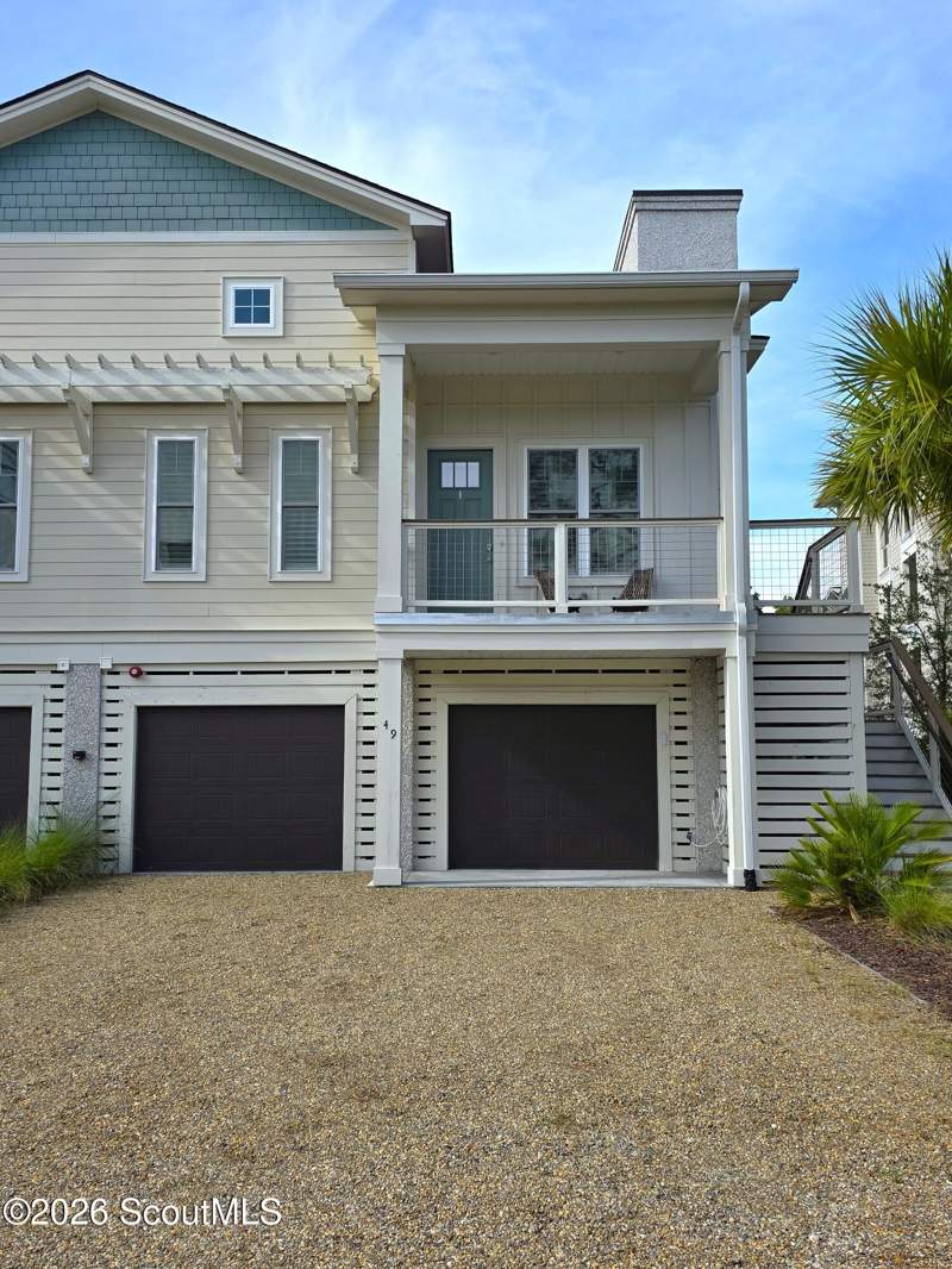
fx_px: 1136
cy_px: 634
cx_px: 476
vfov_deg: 58.3
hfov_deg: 45.5
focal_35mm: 31
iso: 80
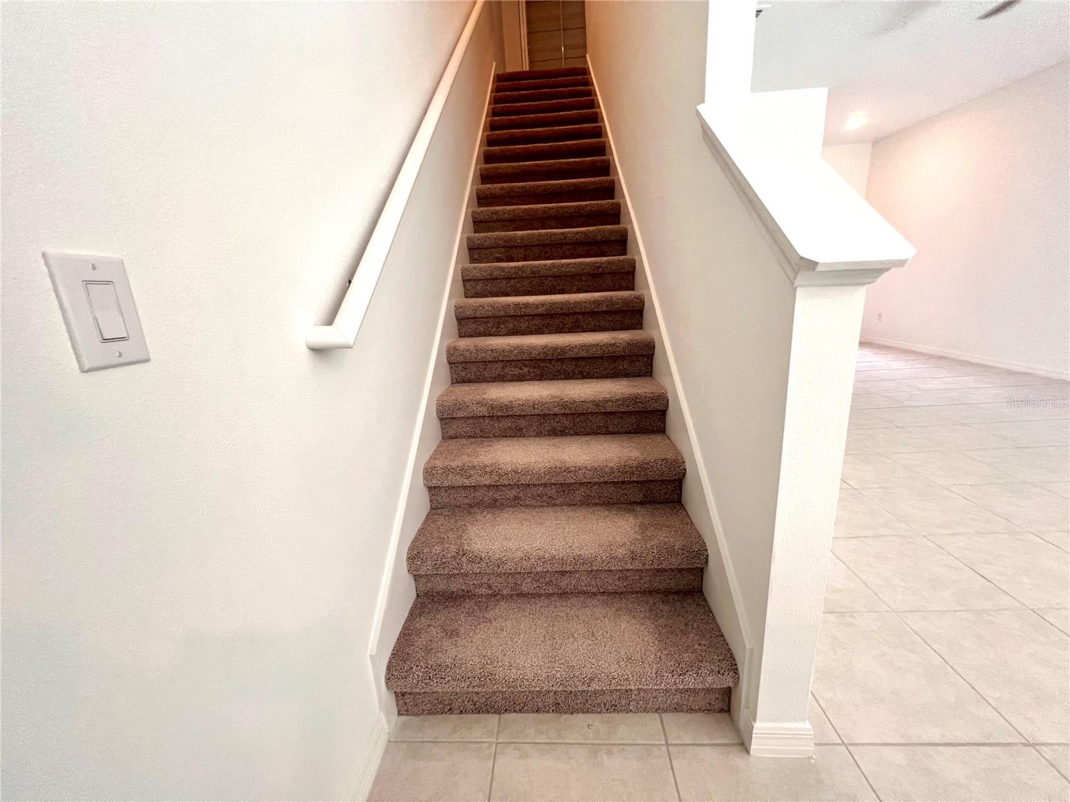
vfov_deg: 89.9
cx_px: 535
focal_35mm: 13
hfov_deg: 106.2
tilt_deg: -15.3
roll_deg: +3.1
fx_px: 402
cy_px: 401
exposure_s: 1/120
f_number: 1.8
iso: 200
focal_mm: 1.57
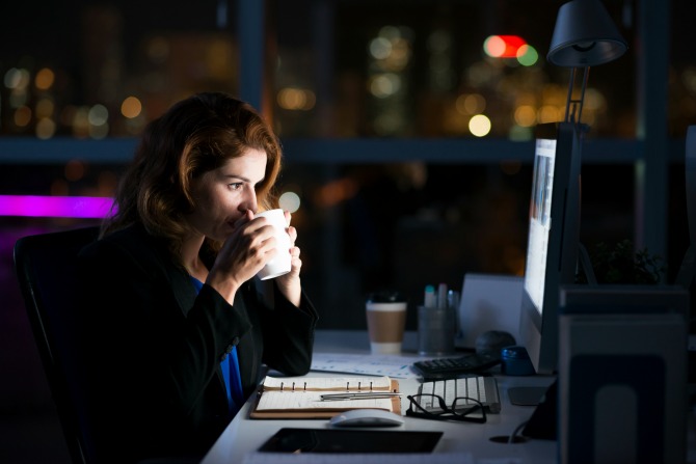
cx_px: 348
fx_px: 1644
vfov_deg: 16.1
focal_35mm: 85
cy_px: 232
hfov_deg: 23.9
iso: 1000
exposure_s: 1/15
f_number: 2.5
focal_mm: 85
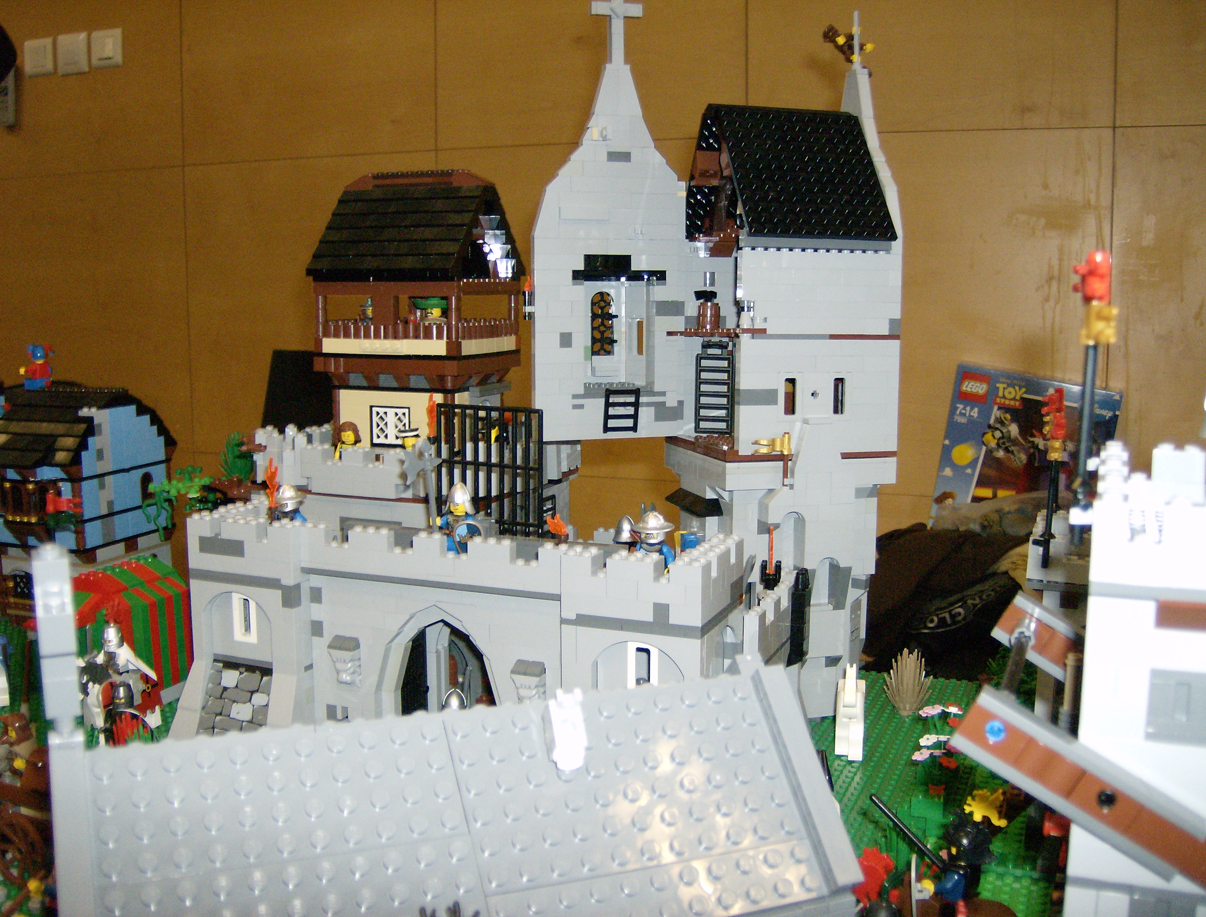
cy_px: 458
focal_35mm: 36
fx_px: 1260
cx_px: 603
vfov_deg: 40.0
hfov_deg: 51.1
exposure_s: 1/60
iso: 200
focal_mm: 6
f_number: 2.8
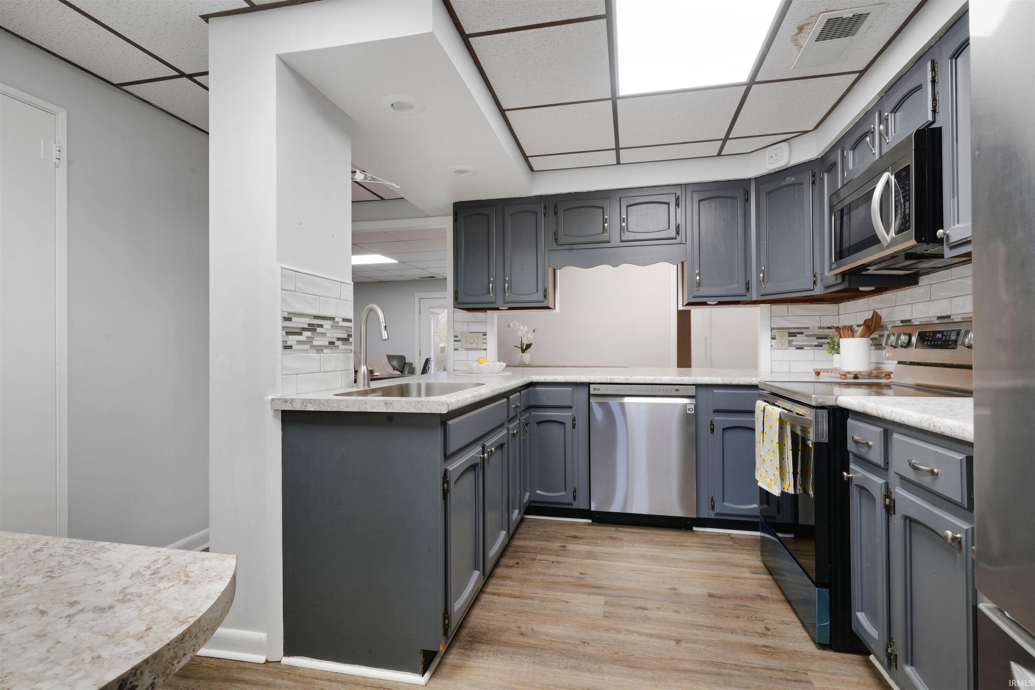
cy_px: 345
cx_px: 518
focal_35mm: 17
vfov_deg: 70.4
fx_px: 489
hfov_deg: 93.3
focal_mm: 17
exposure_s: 1/4
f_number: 13
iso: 200
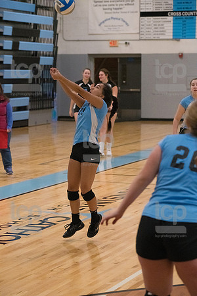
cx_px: 98
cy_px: 148
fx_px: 903
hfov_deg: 12.5
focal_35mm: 110
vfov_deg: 18.6
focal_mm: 110
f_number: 4.5
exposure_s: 1/1000
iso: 8000
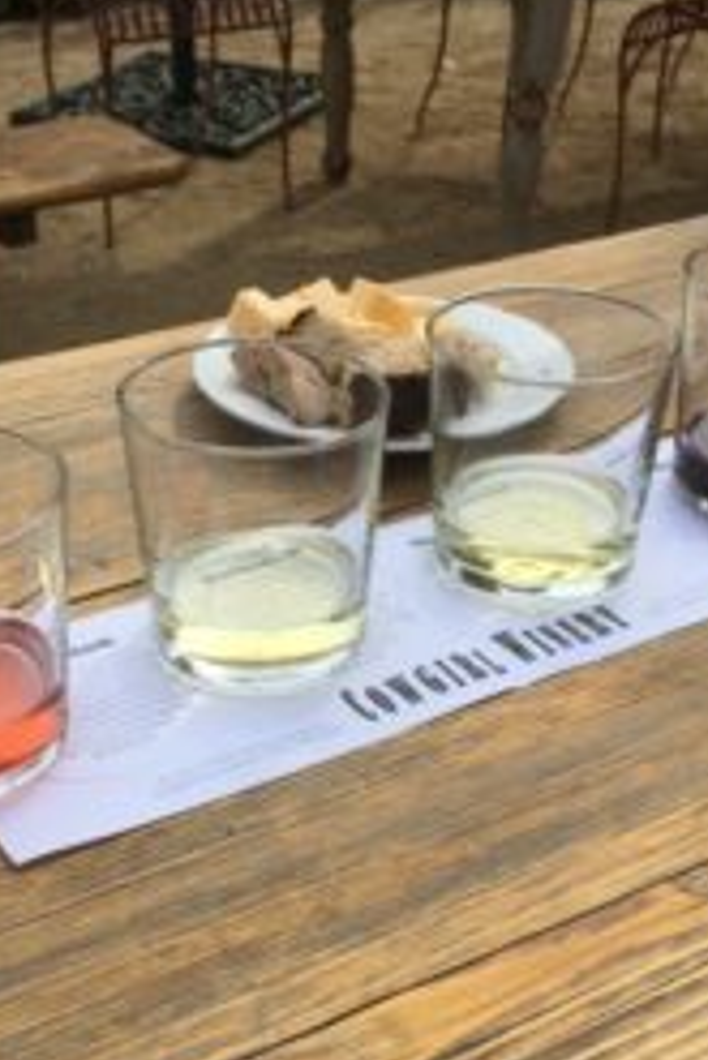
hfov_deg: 24.6
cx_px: 300
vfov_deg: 36.2
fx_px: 1620
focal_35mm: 55
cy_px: 597
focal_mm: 4.15
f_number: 2.2
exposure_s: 1/1832
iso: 25
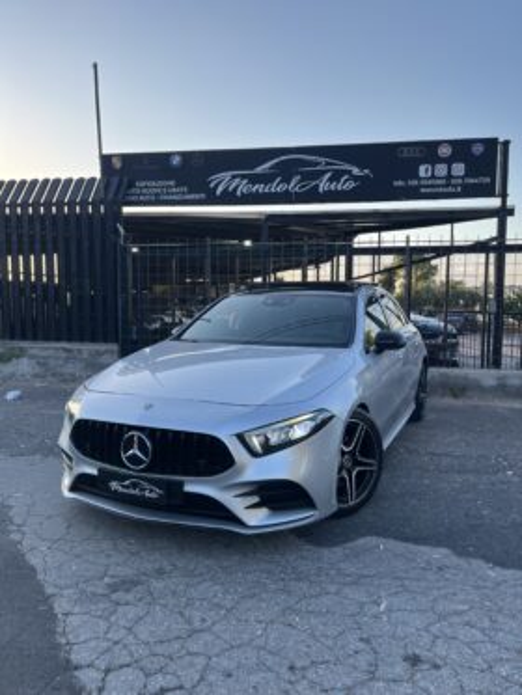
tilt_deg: -5.7
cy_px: 348
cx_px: 261
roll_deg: +0.6
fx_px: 522
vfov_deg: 67.3
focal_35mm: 26
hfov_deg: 53.1
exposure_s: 1/705
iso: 50
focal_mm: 5.1
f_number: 1.6
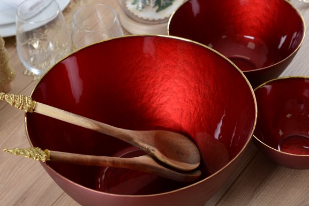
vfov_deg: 14.1
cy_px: 100
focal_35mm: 97
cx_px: 147
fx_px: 833
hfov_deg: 21.0
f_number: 6.3
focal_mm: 70
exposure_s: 1/200
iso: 200
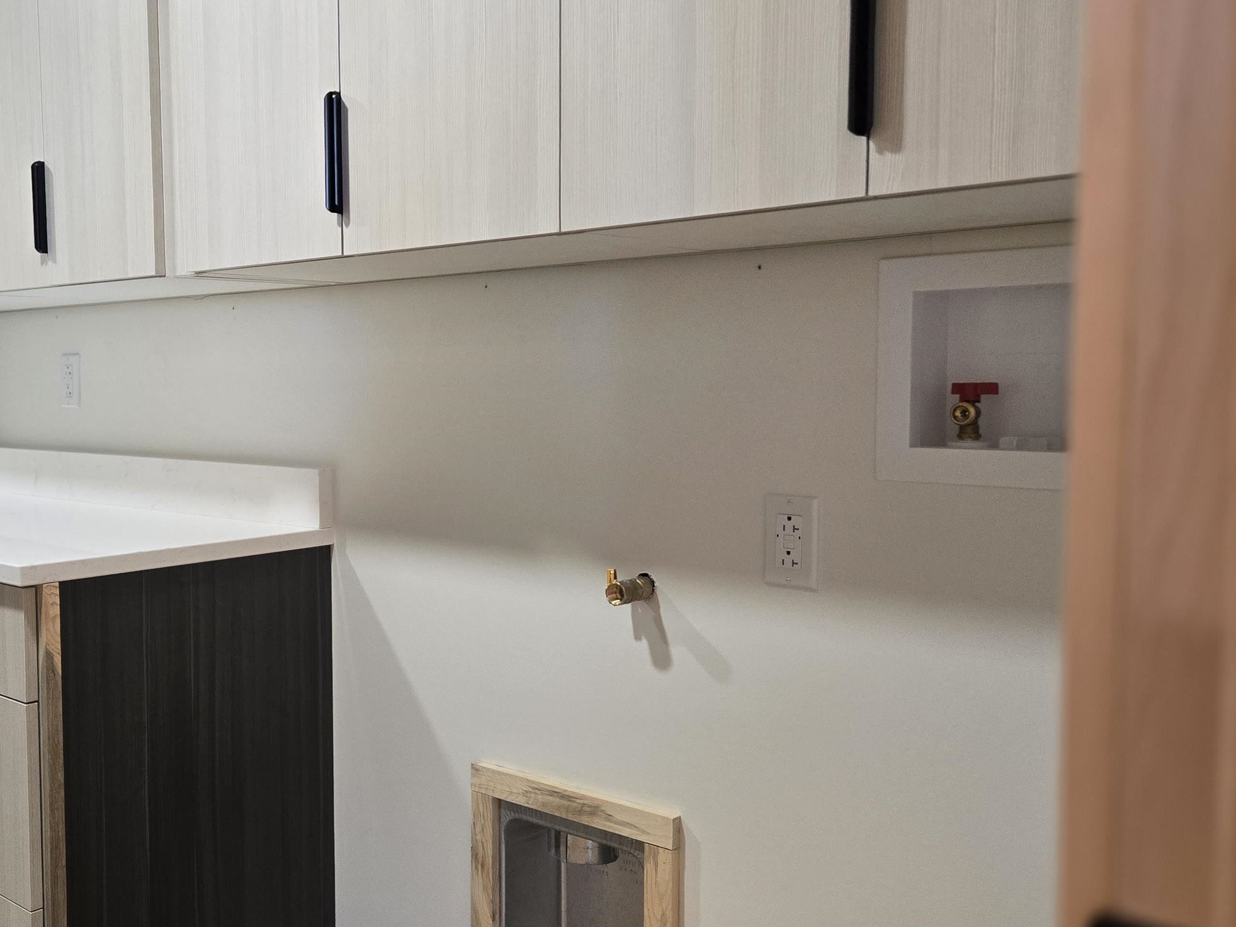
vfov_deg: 39.7
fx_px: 1285
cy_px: 452
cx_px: 363
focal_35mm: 36
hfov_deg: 50.0
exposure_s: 1/120
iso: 250
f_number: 1.8
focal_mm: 5.4
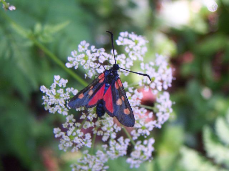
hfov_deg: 37.5
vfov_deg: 28.5
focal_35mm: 51
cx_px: 114
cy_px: 86
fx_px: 337
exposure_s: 1/90
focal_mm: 10.7
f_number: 3.4
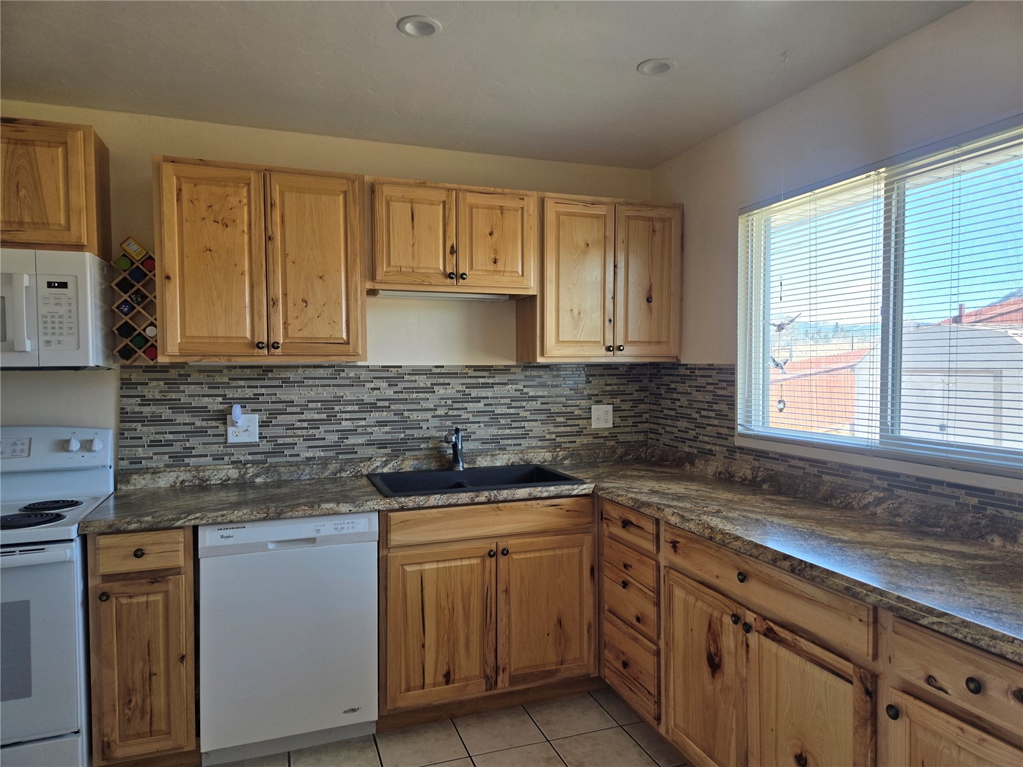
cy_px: 384
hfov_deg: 73.9
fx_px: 680
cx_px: 512
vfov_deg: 58.9
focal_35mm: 23
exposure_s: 1/180
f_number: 1.8
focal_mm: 5.4
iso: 100
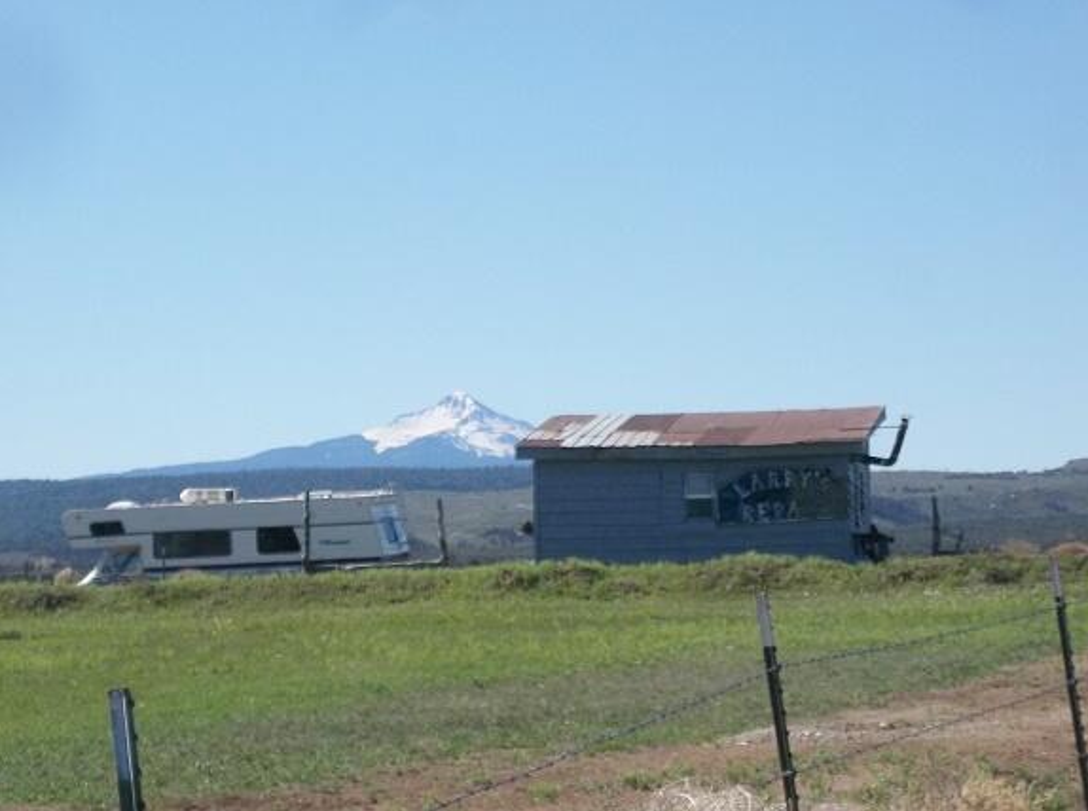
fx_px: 4422
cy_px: 423
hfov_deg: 14.0
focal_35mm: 141
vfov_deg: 10.5
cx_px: 442
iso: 80
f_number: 5.4
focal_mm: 21
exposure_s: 1/800
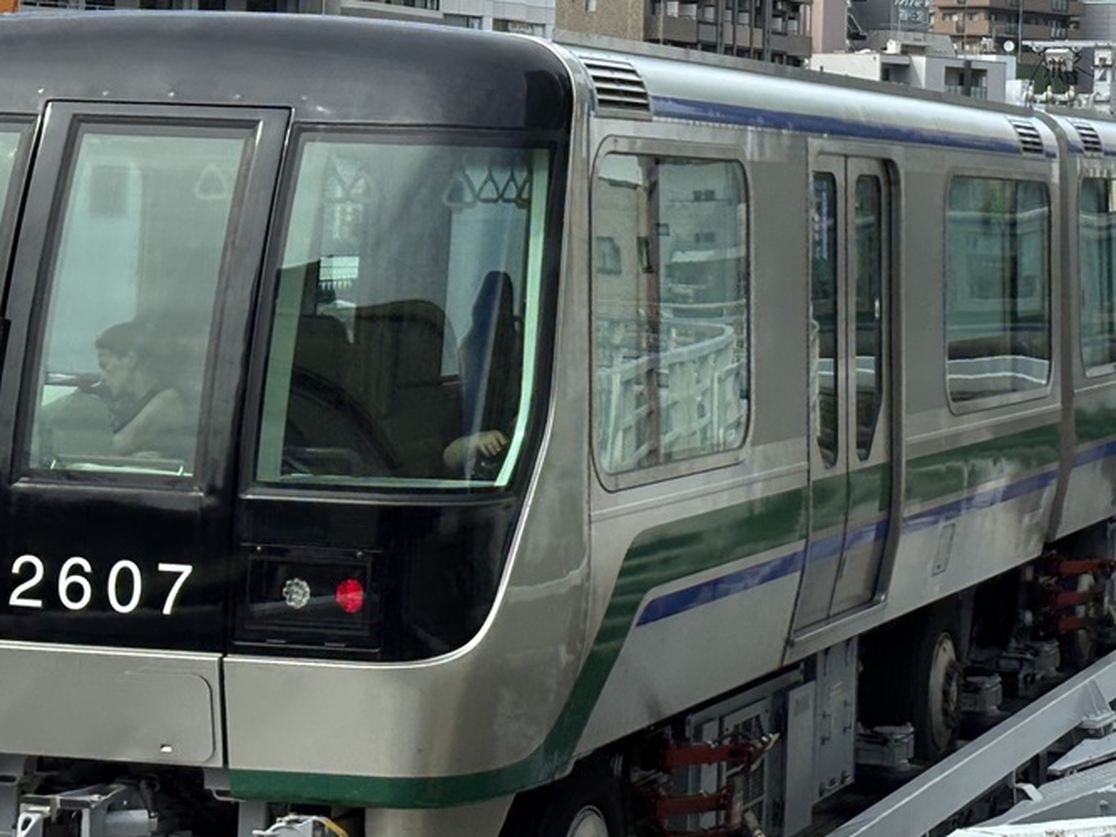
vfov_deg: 13.4
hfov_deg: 17.7
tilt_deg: +1.1
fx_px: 3546
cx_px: 950
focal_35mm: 110
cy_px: 203
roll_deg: -1.4
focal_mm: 5.96
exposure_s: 1/1592
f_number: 1.6
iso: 32
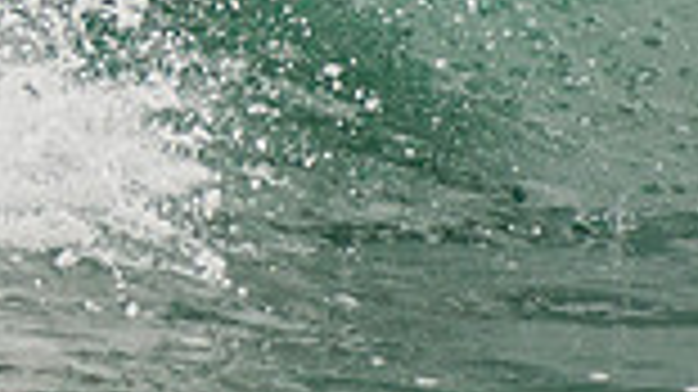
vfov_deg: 0.5
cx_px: -72
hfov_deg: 0.9
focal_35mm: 2360
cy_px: -331
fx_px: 43657
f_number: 5.6
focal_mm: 400
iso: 280
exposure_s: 1/1250
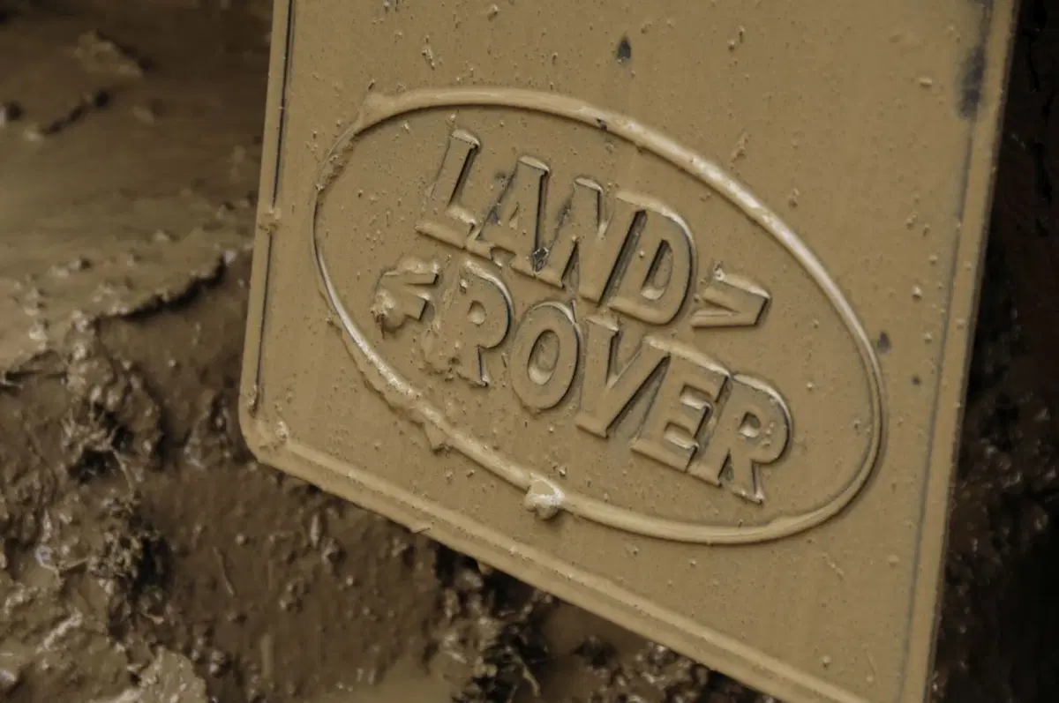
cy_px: 352
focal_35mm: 168
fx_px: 4936
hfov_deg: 12.2
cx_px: 530
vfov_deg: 8.2
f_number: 7.1
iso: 400
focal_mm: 112
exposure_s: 1/60
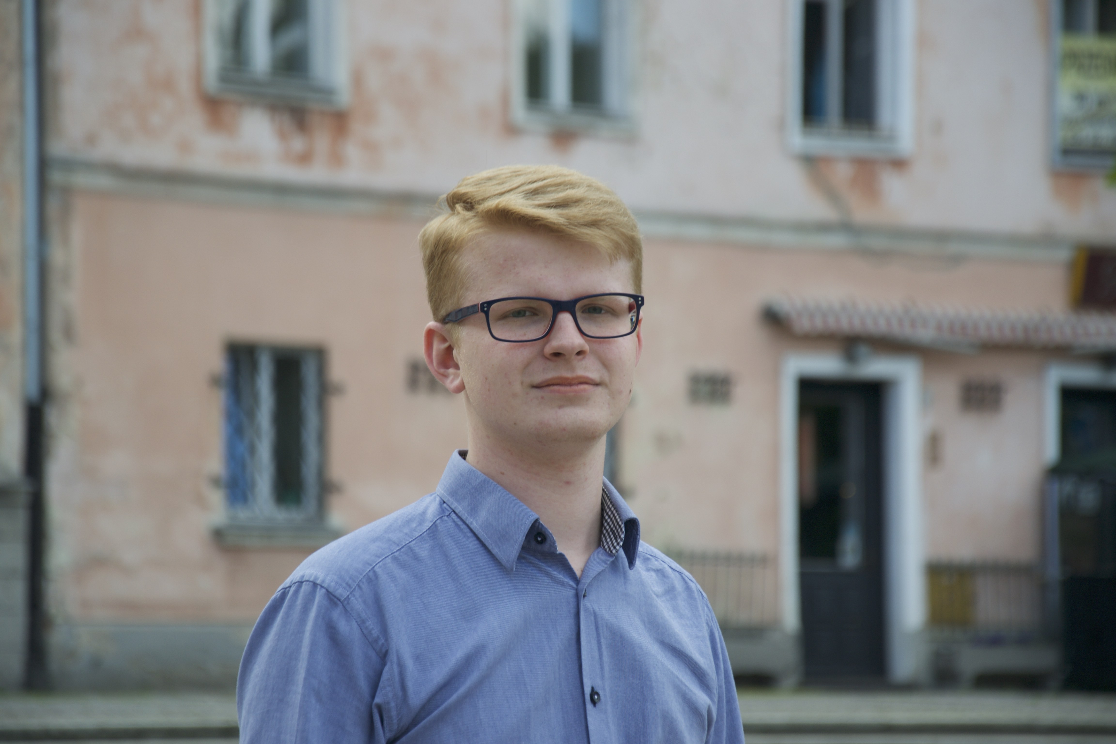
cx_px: 558
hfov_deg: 13.0
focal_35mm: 158
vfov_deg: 8.7
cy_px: 372
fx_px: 4882
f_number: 5.6
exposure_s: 1/100
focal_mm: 105
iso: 100
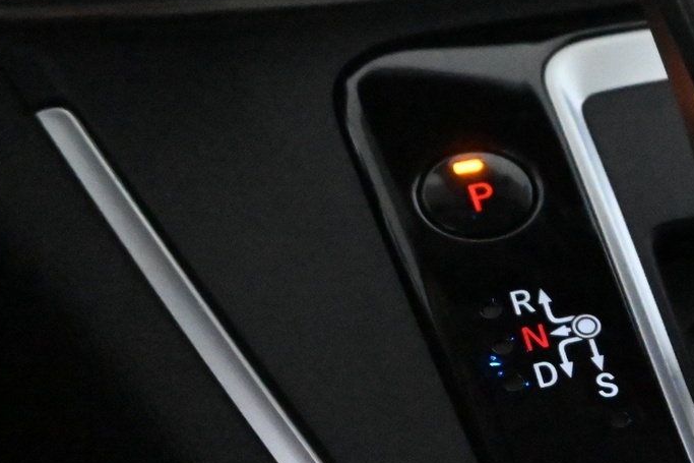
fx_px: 3430
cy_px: 244
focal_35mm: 178
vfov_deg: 7.7
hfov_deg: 11.4
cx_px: 808
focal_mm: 50
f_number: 6.3
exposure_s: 1/80
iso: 22800
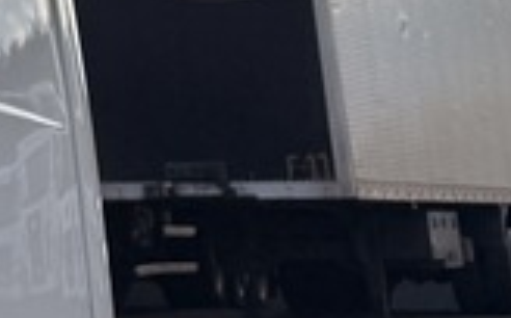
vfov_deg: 7.1
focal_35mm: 177
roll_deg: +0.7
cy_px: -330
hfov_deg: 8.8
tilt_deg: +11.6
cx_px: -1192
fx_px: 2462
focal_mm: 6.76
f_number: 1.78
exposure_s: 1/5319
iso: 80
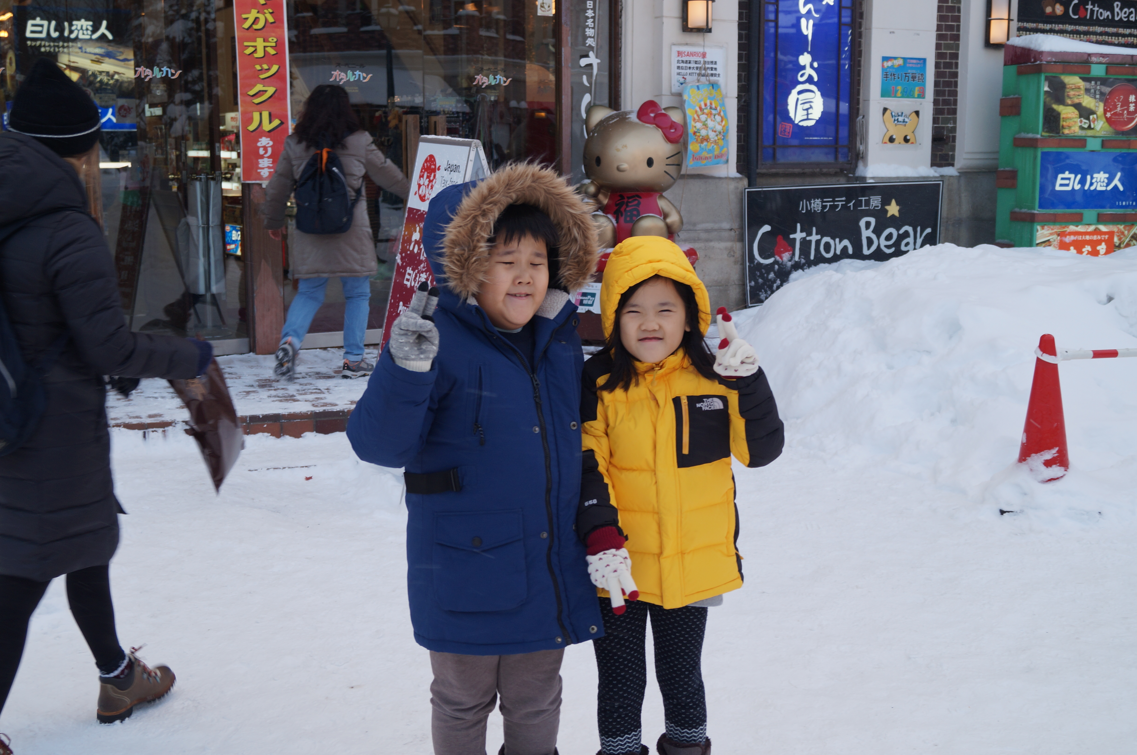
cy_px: 378
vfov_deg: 31.8
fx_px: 1325
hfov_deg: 46.4
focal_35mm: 42
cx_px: 568
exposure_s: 1/80
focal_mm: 28
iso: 100
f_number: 5
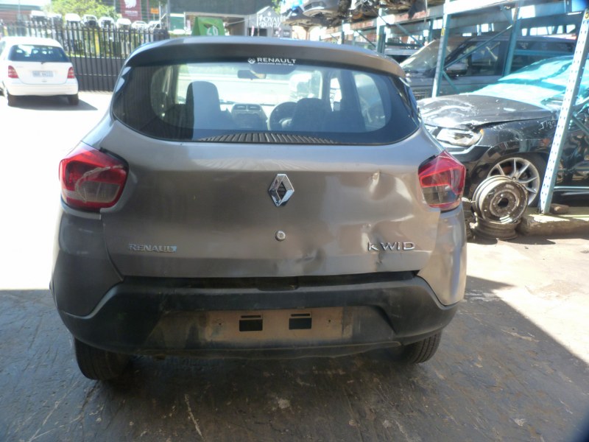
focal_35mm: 25
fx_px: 425
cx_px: 294
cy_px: 221
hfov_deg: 69.4
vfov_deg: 54.9
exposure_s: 1/100
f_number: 2.8
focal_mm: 4.5
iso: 125
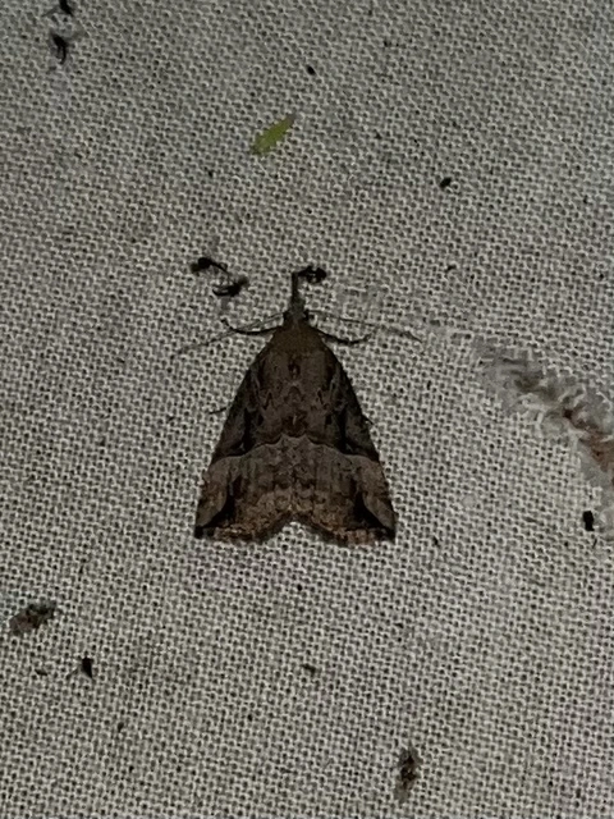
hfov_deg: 53.1
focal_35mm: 26
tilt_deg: -73.1
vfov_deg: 67.3
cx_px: 307
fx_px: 615
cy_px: 410
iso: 50
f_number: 1.6
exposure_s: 1/50
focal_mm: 5.1
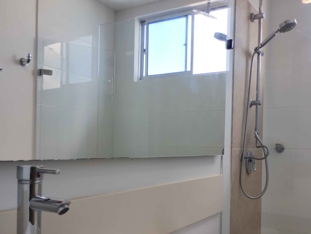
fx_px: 333
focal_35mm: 37
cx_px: 169
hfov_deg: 50.0
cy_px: 151
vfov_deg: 38.4
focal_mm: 4.27
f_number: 1.8
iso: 159
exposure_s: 1/120
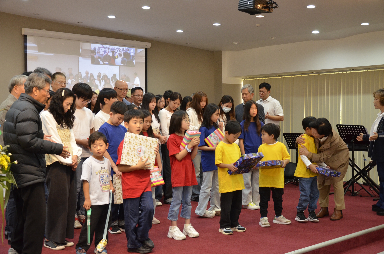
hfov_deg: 41.2
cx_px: 192
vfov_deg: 28.0
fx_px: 511
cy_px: 127
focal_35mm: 48
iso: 1250
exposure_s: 1/80
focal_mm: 32
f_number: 5
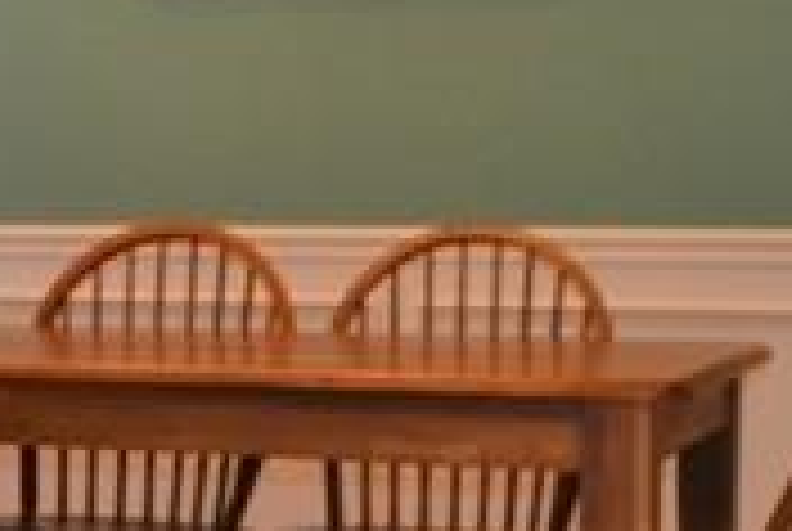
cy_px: 295
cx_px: 45
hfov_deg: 20.3
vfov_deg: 14.0
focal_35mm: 98
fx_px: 2160
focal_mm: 18
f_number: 3.5
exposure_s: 1/60
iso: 500
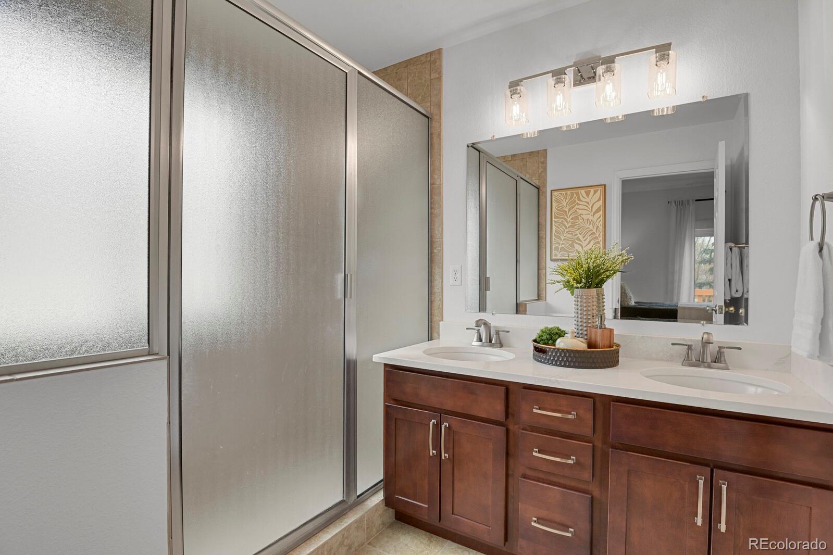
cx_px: 416
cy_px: 278
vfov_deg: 70.4
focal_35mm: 17
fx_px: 393
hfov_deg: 93.3
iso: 250
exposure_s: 1
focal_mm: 17
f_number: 8
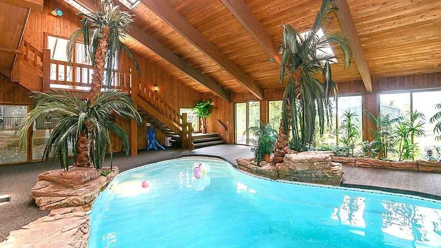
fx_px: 199
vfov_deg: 63.8
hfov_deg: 95.9
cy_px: 113
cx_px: 222
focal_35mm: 17
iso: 1600
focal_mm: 16
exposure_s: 1/60
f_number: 8
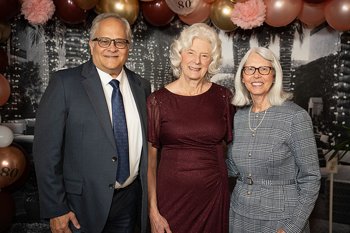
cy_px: 116
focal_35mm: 49
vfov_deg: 27.5
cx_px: 175
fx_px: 477
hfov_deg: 40.3
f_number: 2.8
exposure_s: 1/160
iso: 1000
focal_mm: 49.1
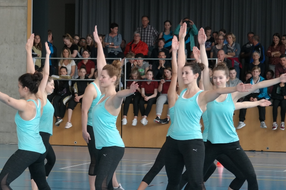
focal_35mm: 163
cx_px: 73
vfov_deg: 8.4
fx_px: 1294
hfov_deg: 12.6
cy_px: 105
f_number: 5.6
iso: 400
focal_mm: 55
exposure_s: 1/80
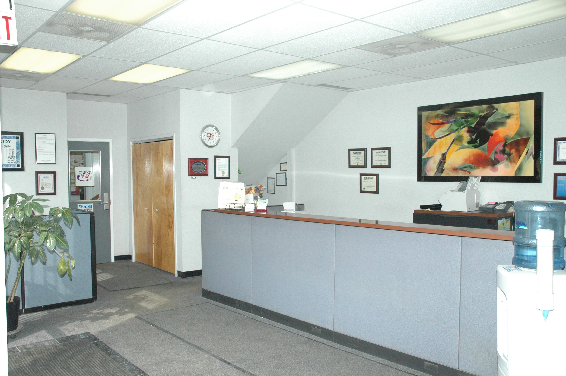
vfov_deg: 39.9
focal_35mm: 33
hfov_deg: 57.3
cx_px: 283
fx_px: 518
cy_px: 188
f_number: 6.3
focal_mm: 22
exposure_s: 1/160
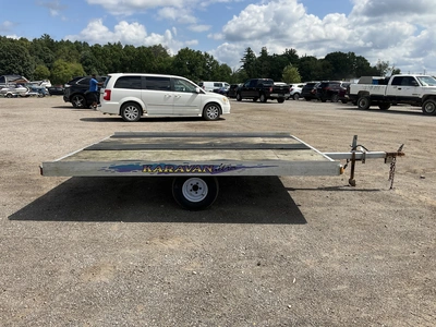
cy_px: 164
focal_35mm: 29
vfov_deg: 48.2
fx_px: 365
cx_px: 218
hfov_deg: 61.7
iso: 25
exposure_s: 1/2320
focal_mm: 3
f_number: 1.8
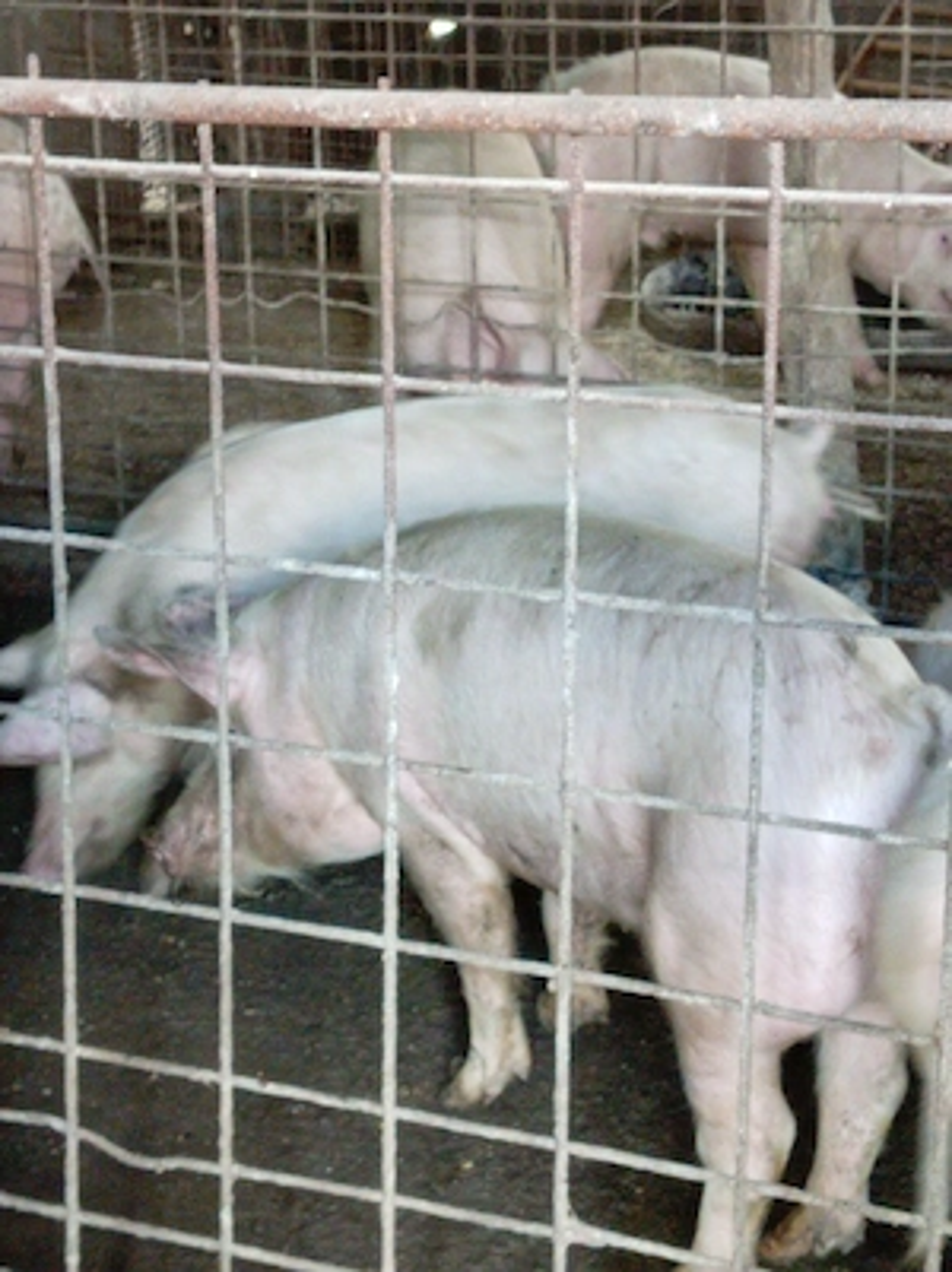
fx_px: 2644
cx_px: 476
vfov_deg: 27.1
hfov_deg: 20.4
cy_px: 636
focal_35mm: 72
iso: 1165
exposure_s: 1/20
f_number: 1.8
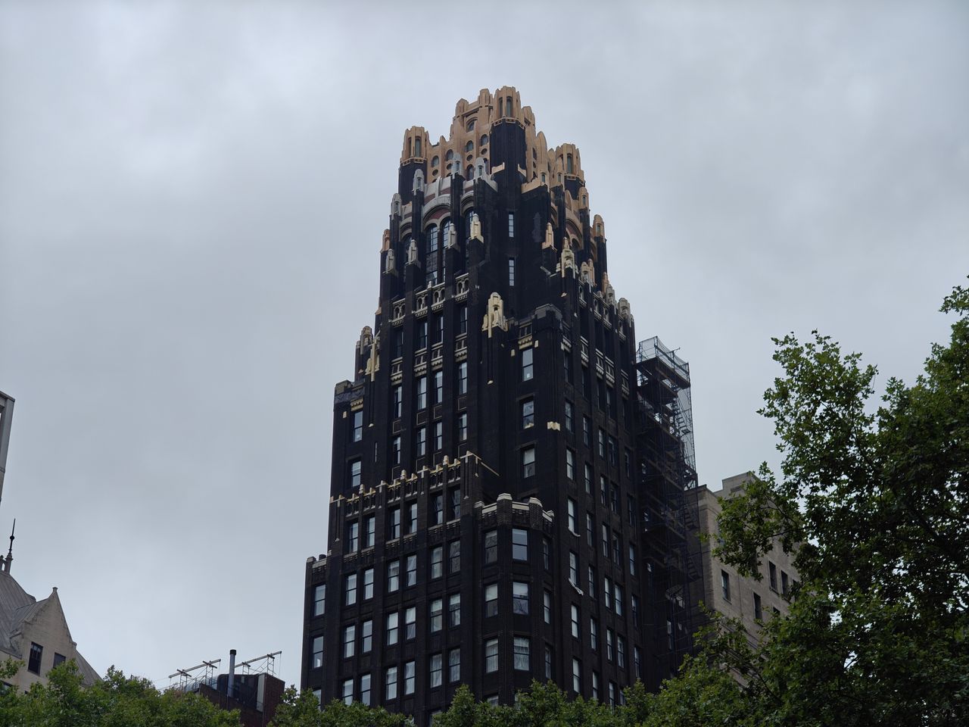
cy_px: 364
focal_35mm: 70
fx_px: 1959
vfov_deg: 21.0
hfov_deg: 27.8
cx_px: 484
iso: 50
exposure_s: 1/1229
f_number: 2.6
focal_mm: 13.3
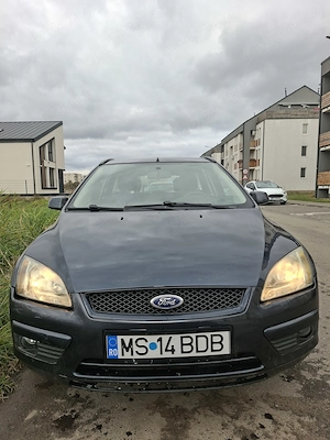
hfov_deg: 58.9
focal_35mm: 23
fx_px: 292
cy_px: 220
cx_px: 165
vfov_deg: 73.9
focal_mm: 5.54
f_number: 1.8
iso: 50
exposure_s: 1/484
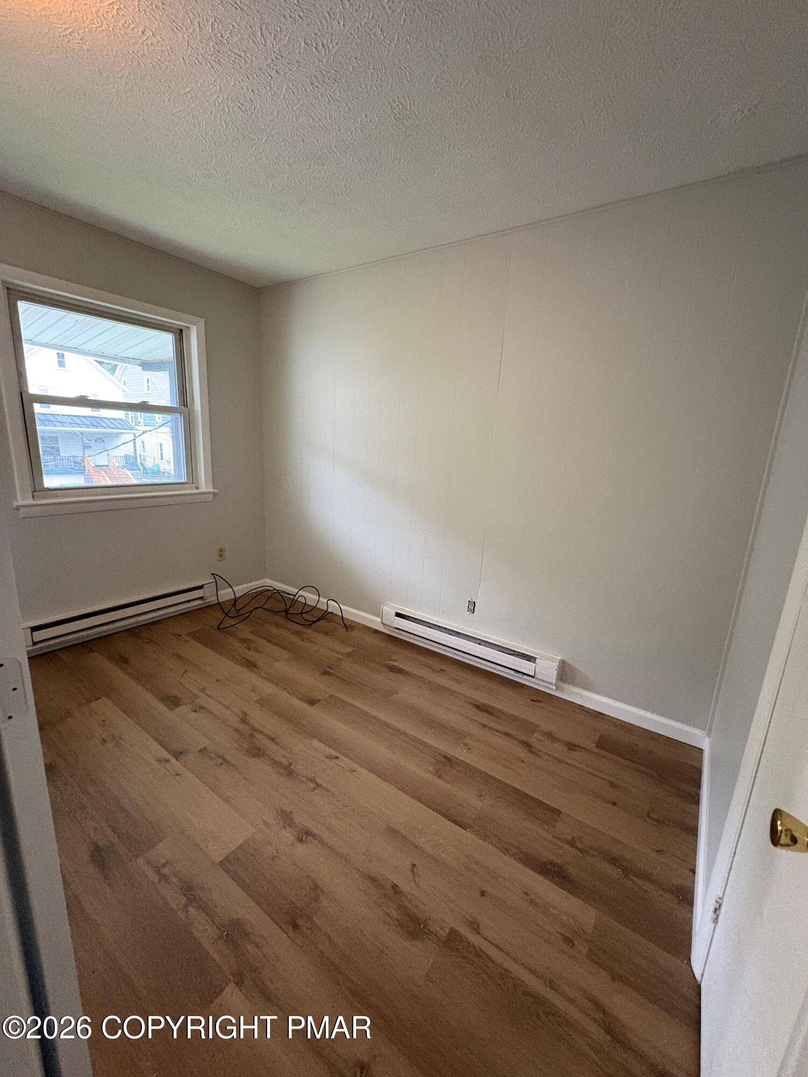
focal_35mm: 14
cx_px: 404
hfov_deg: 85.7
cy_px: 538
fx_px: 436
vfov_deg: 102.1
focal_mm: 2.22
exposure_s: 1/40
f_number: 2.2
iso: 640
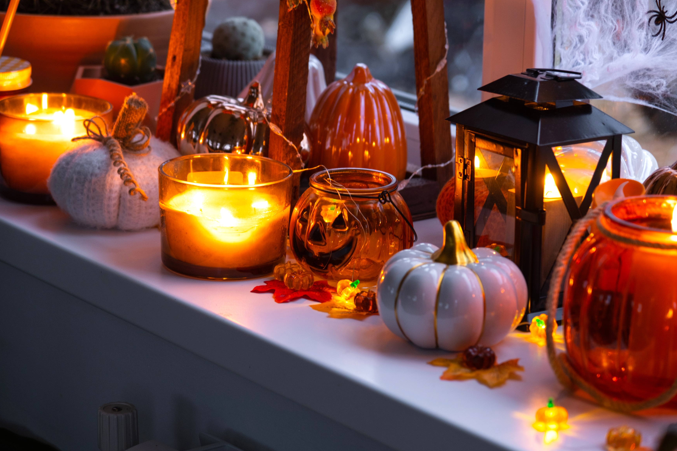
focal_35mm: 121
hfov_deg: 16.9
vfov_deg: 11.3
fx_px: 2275
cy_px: 227
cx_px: 337
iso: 200
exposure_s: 1/8
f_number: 4
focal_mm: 80
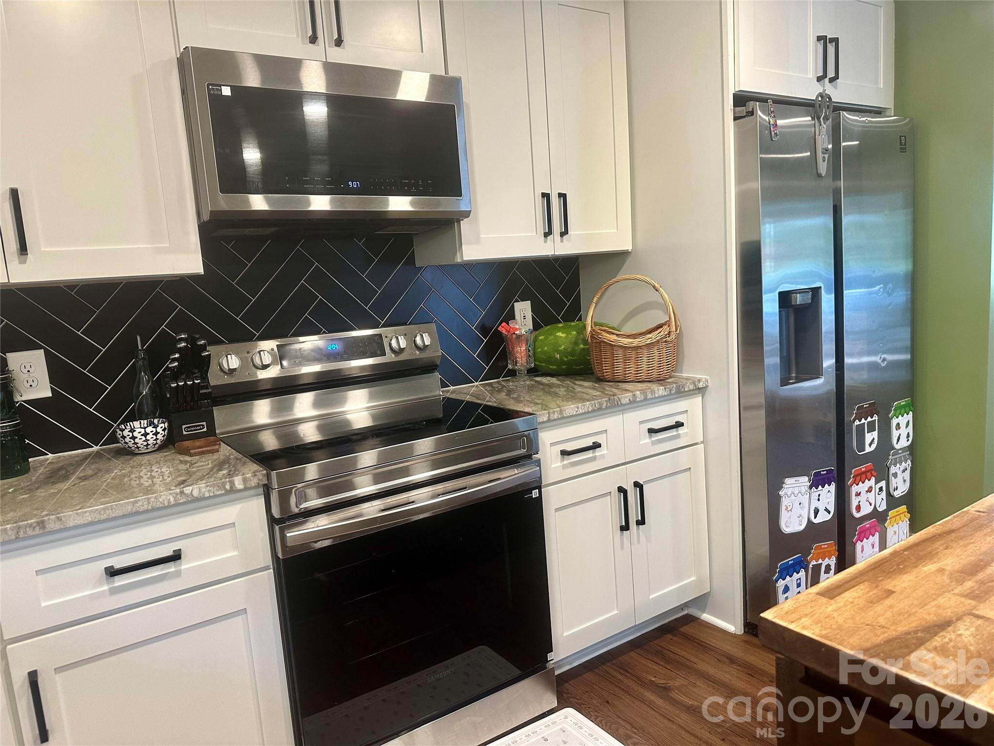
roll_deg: +4.4
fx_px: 689
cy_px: 373
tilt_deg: -7.9
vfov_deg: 56.8
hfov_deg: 71.6
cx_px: 497
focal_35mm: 24
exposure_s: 1/60
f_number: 1.78
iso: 160
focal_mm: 6.86
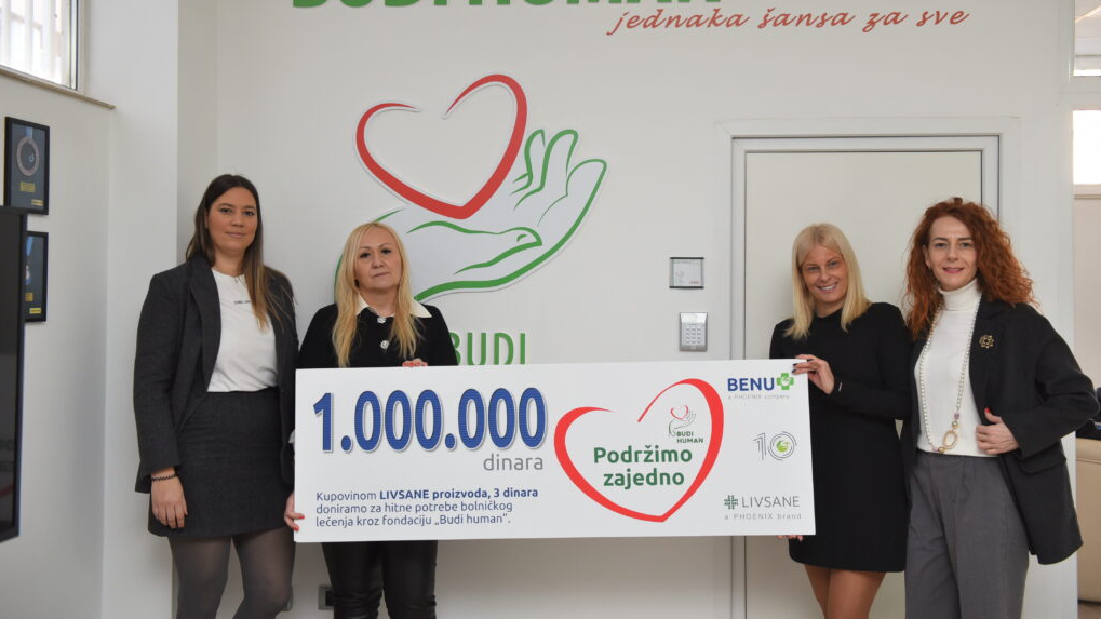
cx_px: 550
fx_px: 1168
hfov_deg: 50.5
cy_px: 257
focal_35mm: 40
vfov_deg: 29.6
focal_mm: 38
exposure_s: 1/160
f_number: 4
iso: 1250
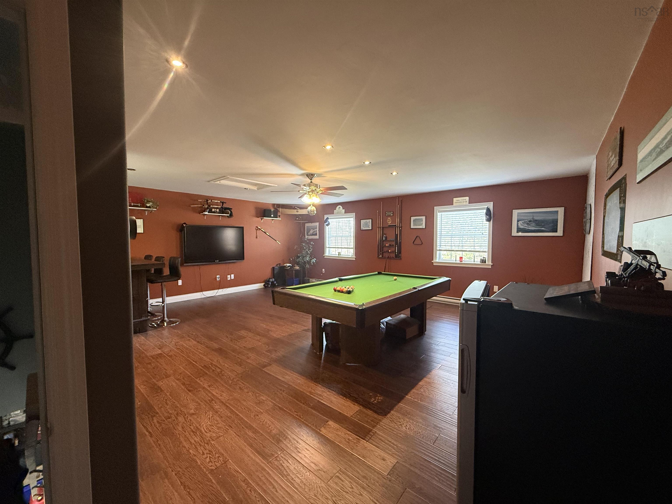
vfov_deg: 85.7
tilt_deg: -2.2
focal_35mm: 14
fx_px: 272
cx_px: 336
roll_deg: -0.1
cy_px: 252
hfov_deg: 102.1
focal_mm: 2.22
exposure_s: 1/60
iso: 400
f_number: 2.2
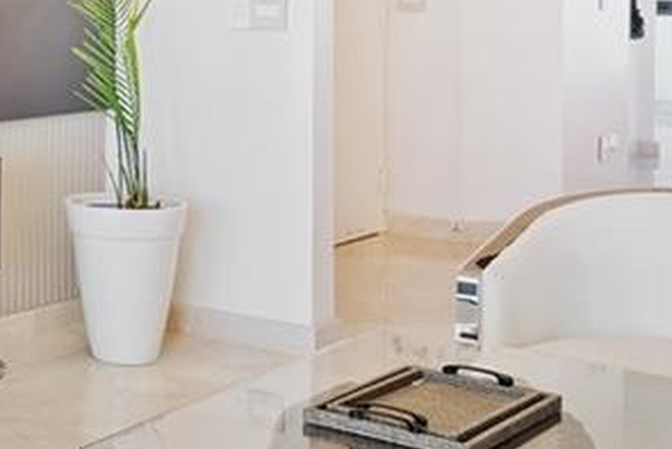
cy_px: -15
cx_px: -244
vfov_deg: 17.5
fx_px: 1419
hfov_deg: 23.1
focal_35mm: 76
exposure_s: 1/13
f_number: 2.8
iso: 200
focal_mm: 14
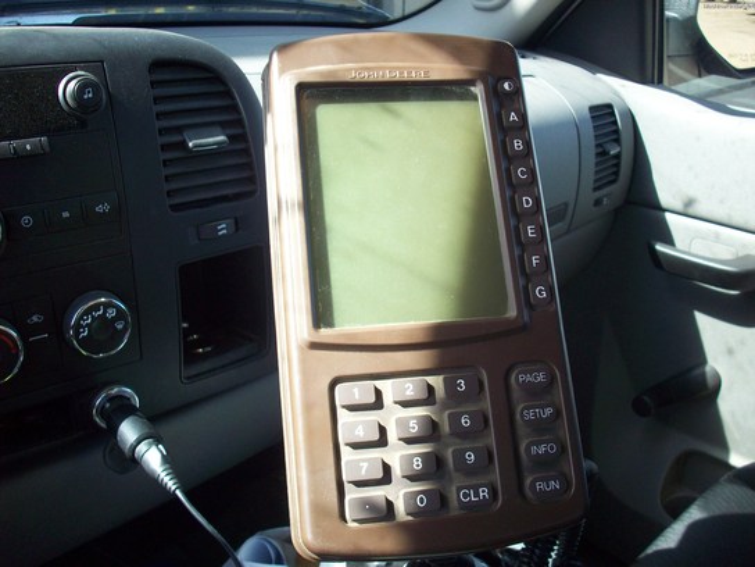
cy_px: 284
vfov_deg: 38.7
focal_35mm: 37
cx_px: 378
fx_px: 807
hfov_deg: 50.1
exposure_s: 1/124
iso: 80
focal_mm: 6.2
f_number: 2.8
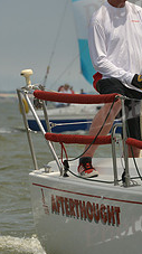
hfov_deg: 2.0
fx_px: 3966
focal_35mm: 590
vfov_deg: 3.7
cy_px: 144
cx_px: 300
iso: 400
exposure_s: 1/1250
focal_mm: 220
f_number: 9
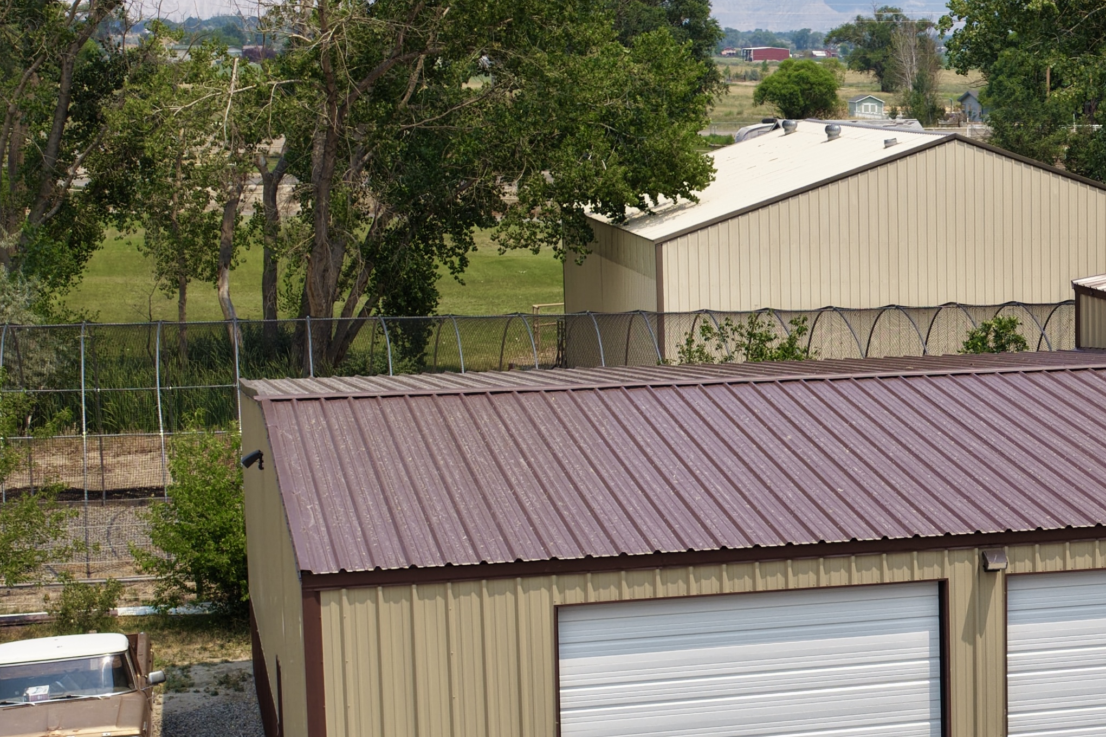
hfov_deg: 25.7
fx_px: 2242
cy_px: 408
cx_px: 1203
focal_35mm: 73
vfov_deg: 18.7
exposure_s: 1/1600
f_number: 2.8
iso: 125
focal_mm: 14.45
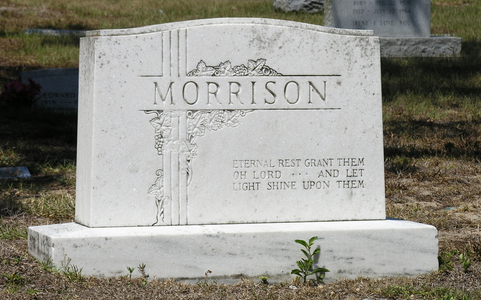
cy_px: 178
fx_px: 1966
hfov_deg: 13.9
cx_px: 240
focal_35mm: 150
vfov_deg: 8.7
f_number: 4.8
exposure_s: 1/674
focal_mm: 35.9
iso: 50
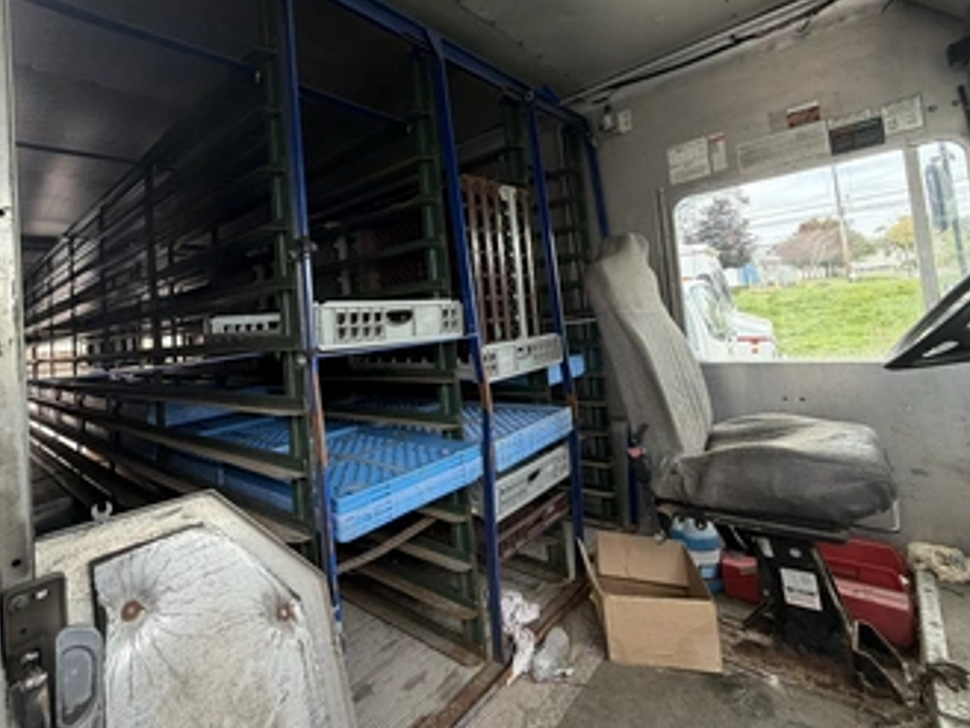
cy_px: 307
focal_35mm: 17
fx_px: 477
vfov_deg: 74.3
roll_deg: +4.9
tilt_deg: +4.9
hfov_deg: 90.0
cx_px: 395
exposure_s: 1/121
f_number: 2.2
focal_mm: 2.22
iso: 200
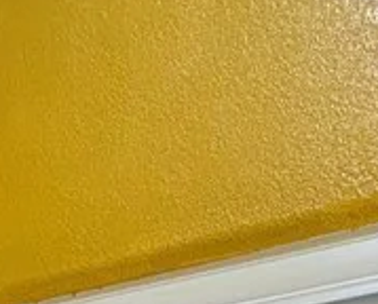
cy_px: 834
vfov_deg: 12.4
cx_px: 275
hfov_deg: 24.2
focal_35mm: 78
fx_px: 875
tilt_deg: -8.7
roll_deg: -0.3
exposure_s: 1/120
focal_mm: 2.22
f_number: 2.2
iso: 125
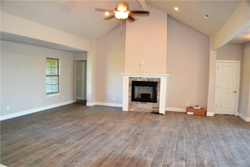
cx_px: 125
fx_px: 229
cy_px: 84
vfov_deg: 40.0
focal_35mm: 33
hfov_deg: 57.2
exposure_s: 1/60
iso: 900
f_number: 3.8
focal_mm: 22
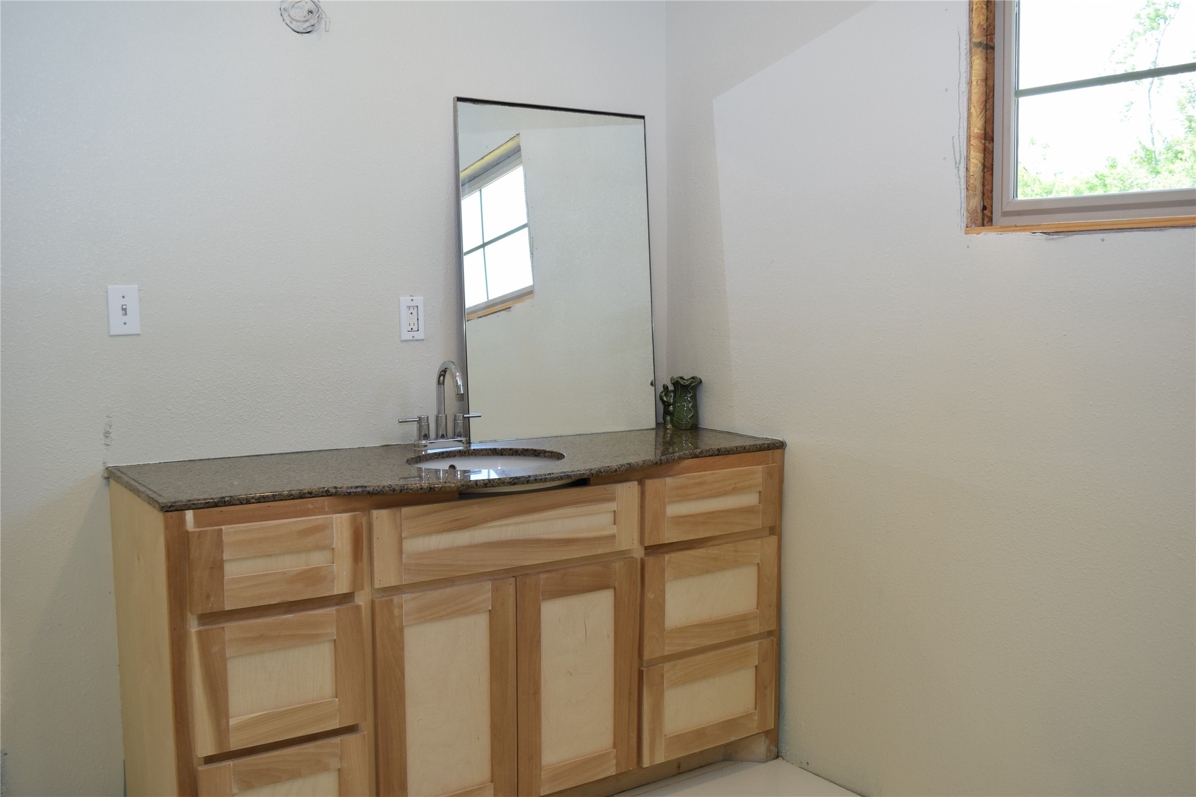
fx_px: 1146
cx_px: 598
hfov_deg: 55.1
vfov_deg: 38.4
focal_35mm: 34
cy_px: 398
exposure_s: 1/100
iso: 400
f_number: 5
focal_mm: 23
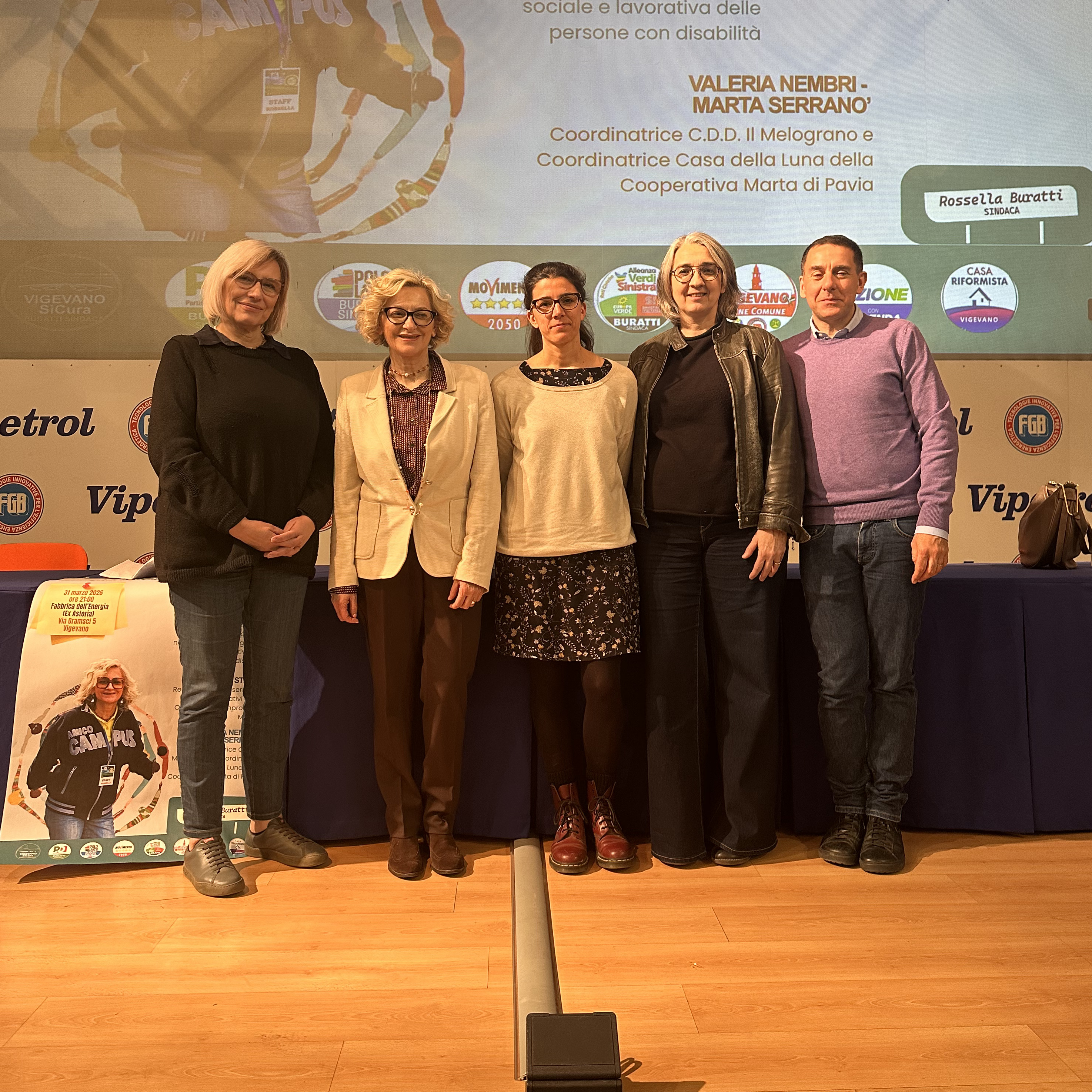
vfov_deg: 55.2
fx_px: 1035
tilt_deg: +3.4
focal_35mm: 29
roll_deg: -0.4
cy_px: 437
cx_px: 541
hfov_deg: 55.6
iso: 200
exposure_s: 1/100
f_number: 1.78
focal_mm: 6.86
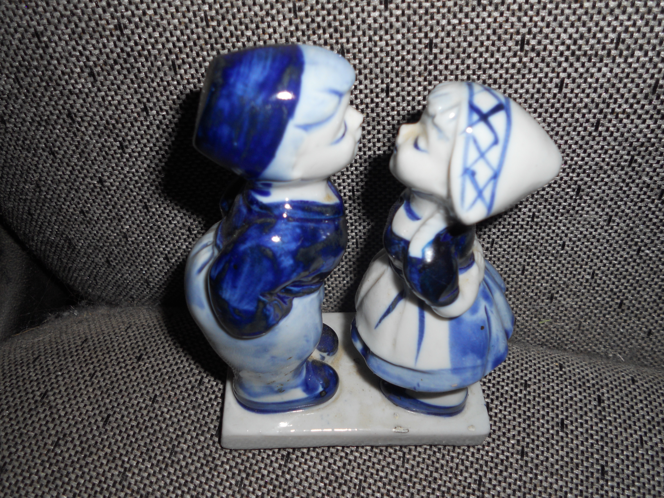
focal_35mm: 32
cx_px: 332
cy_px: 249
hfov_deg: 56.8
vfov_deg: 44.2
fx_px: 614
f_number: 8.8
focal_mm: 5.8
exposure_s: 1/25
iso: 80
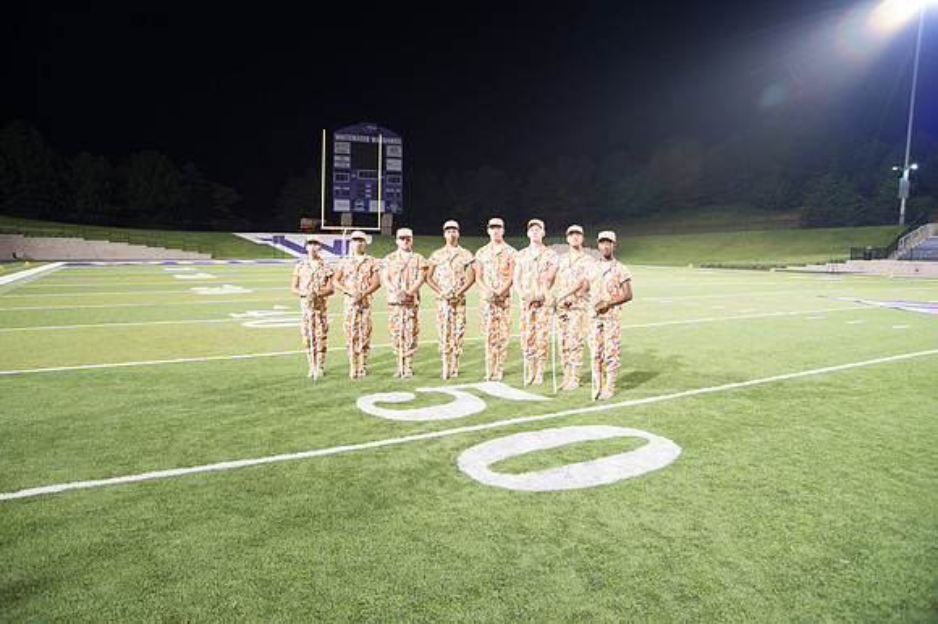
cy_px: 312
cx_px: 469
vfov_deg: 53.1
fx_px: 625
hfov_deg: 73.8
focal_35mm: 24
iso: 1000
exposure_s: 1/20
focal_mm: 24
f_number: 5
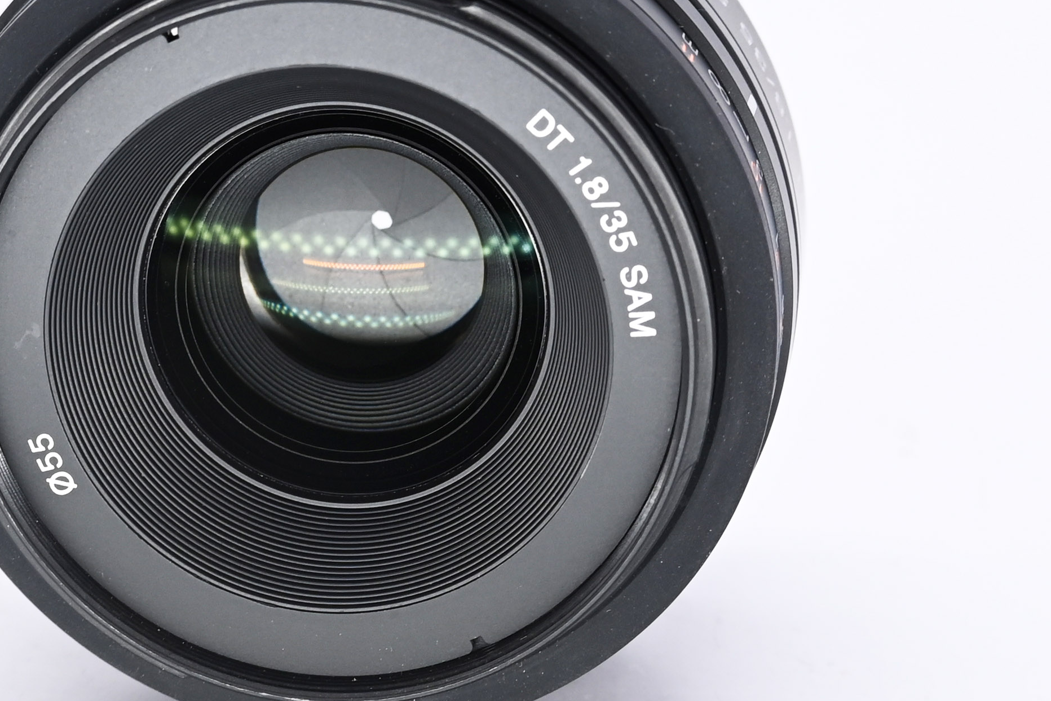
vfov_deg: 8.0
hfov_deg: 12.0
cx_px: 374
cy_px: 292
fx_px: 4992
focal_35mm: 171
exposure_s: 1/160
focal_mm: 54
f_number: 9
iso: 500
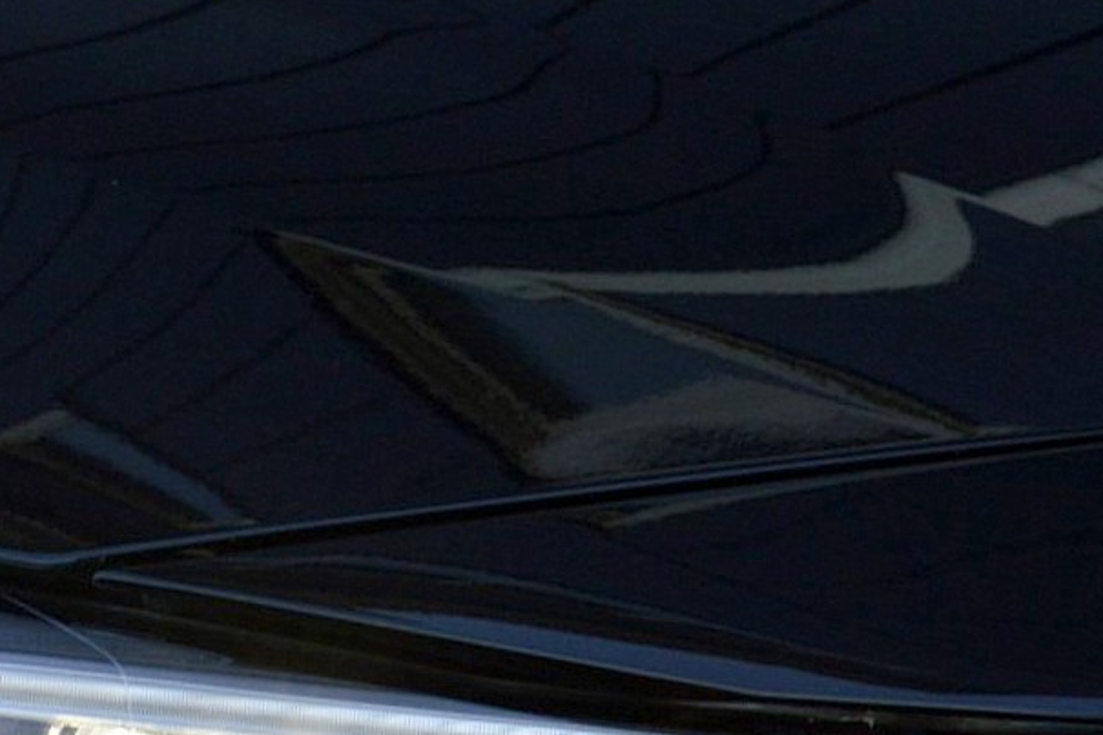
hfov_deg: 9.2
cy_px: 874
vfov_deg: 6.2
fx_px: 6779
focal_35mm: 221
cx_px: -146
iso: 400
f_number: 9
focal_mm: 55
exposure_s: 1/125
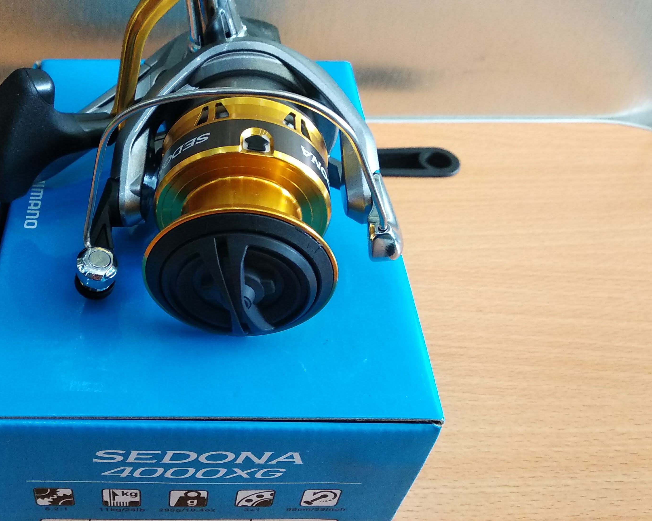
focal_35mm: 37
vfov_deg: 40.1
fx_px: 714
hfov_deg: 47.8
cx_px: 192
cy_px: 227
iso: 640
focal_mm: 3.81
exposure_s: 1/33
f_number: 2.2
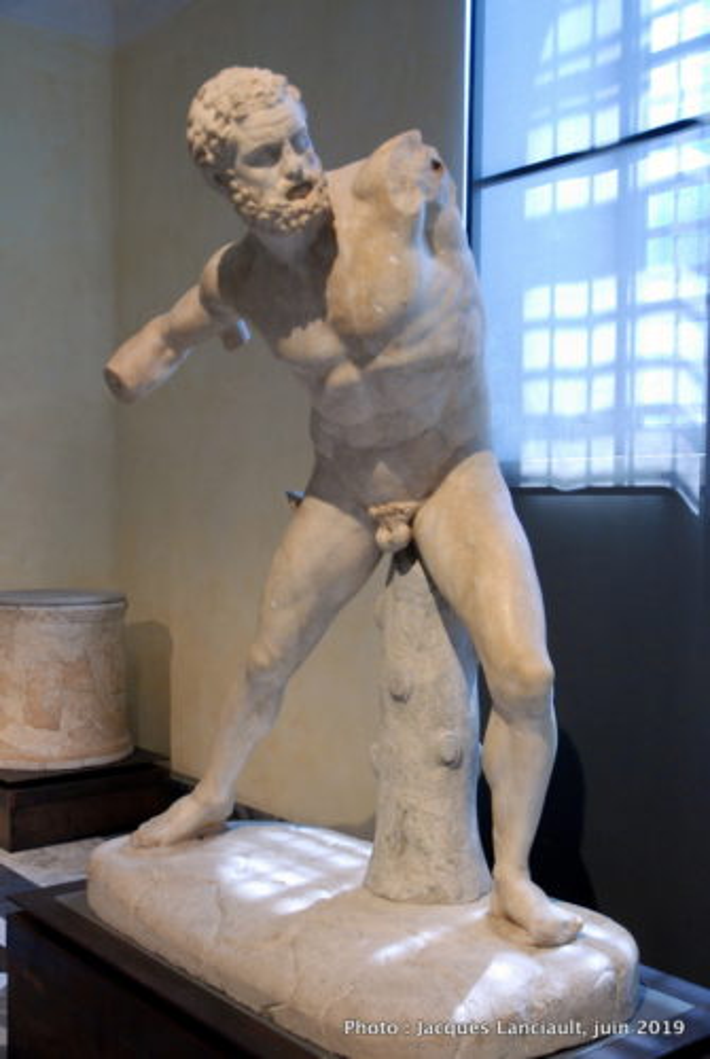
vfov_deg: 47.9
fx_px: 1194
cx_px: 355
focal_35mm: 40
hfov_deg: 33.1
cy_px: 530
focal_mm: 27
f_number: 3.8
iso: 800
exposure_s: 1/20
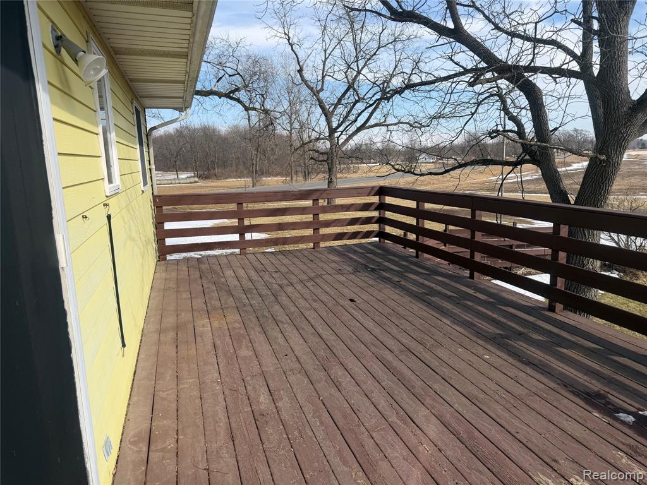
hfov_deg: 71.6
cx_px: 324
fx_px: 449
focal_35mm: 24
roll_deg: +2.5
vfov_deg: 56.8
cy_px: 242
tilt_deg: -8.1
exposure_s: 1/4167
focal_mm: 6.76
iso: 80
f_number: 1.78
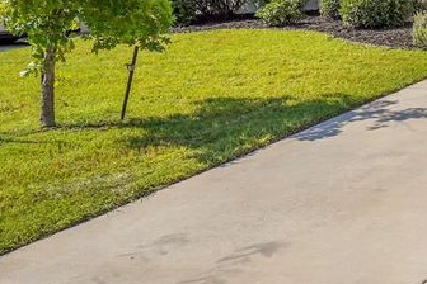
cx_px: 616
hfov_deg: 25.1
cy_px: -6
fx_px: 759
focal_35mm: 64
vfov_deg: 20.5
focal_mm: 21
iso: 100
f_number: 8
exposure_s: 1/320
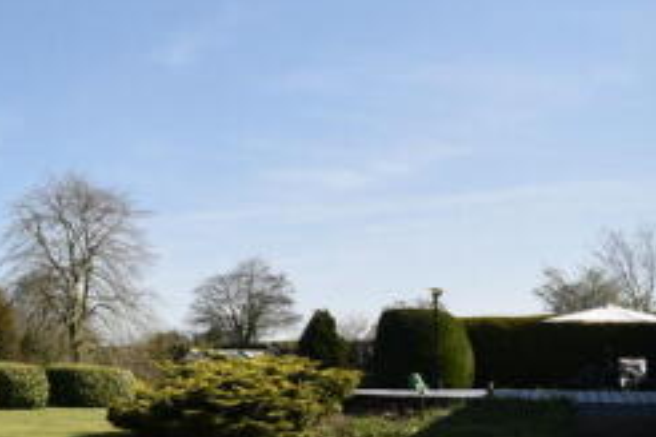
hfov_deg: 35.5
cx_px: -169
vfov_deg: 33.1
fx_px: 729
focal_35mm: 40
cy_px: 294
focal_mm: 10
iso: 110
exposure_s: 1/250
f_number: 8
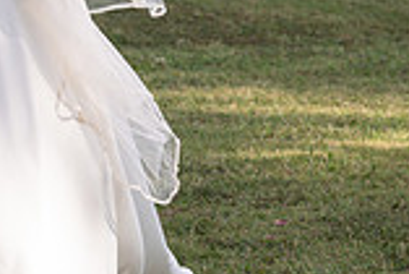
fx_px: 3627
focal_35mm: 319
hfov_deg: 6.4
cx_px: -98
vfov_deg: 4.3
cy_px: -40
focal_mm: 80
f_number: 4
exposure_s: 1/500
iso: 100
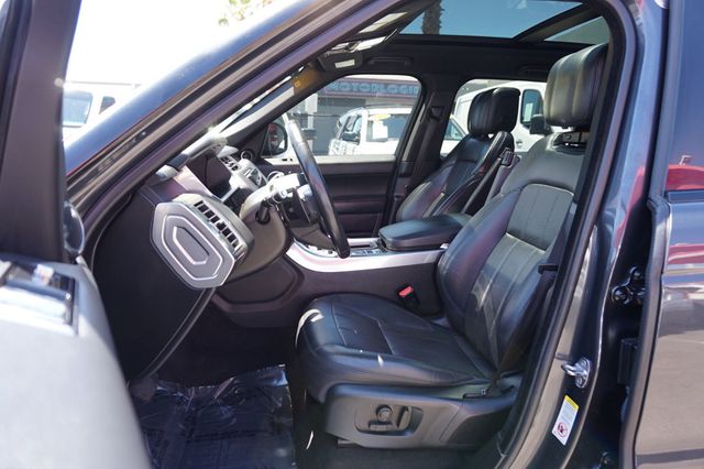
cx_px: 352
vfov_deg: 53.1
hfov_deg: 73.8
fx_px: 469
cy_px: 234
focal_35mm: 24
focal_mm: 16
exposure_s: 1/60
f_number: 4
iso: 100
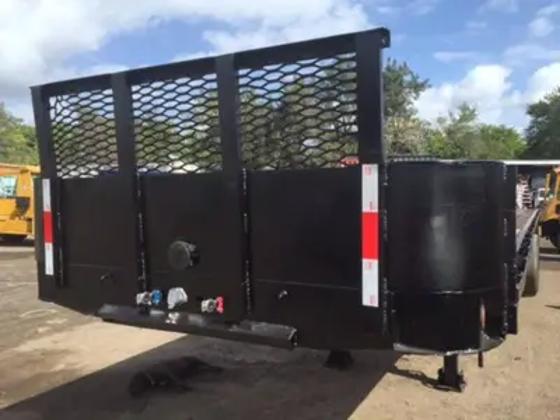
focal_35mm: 29
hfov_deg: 61.7
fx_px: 469
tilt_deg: -0.9
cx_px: 280
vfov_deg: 48.2
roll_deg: -0.8
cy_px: 210
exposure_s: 1/1319
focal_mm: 4.15
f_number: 2.2
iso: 32
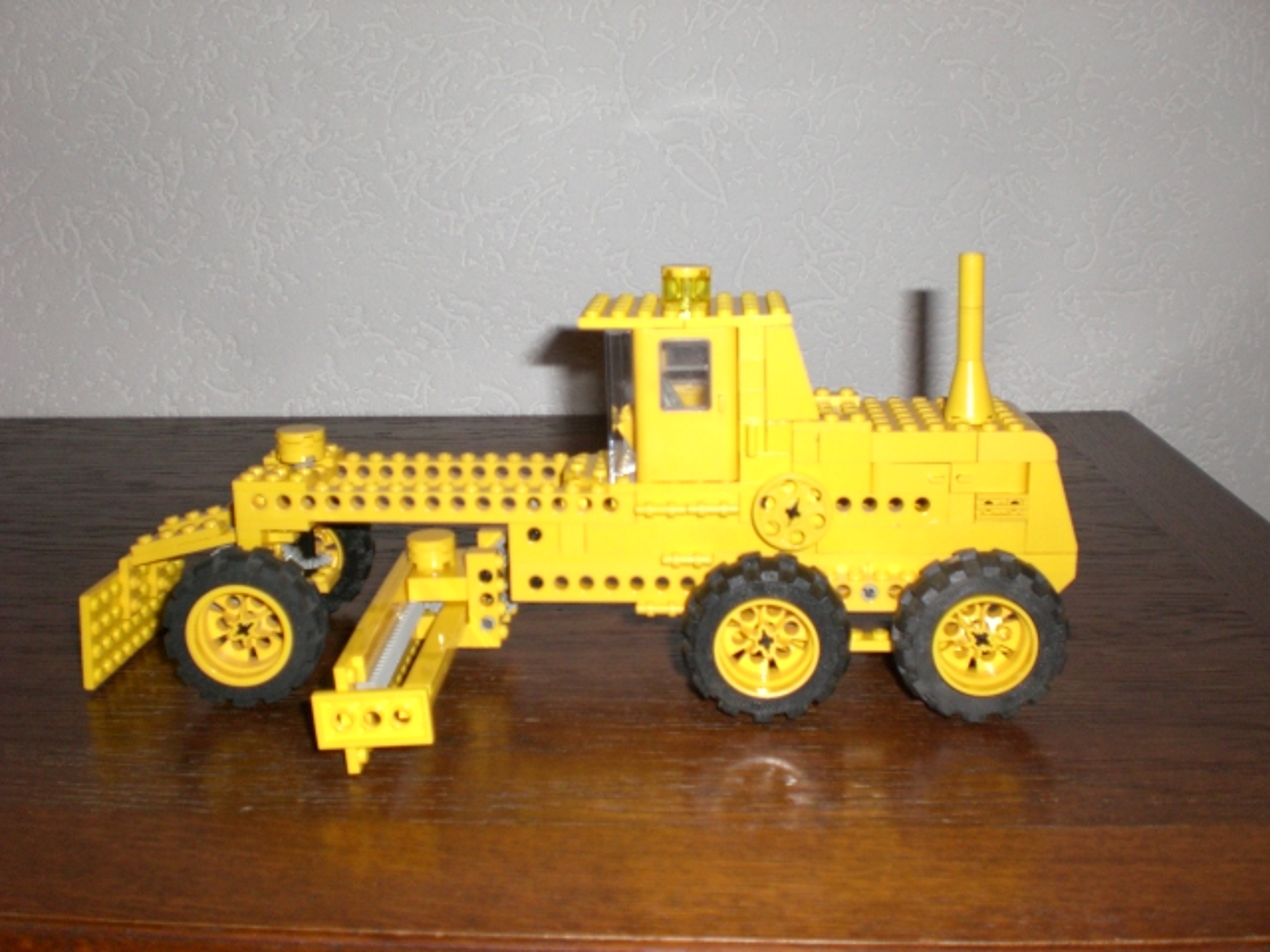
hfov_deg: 49.0
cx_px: 635
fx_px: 1394
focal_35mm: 38
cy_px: 476
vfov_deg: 37.7
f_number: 3.1
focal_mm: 6.3
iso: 200
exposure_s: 1/60
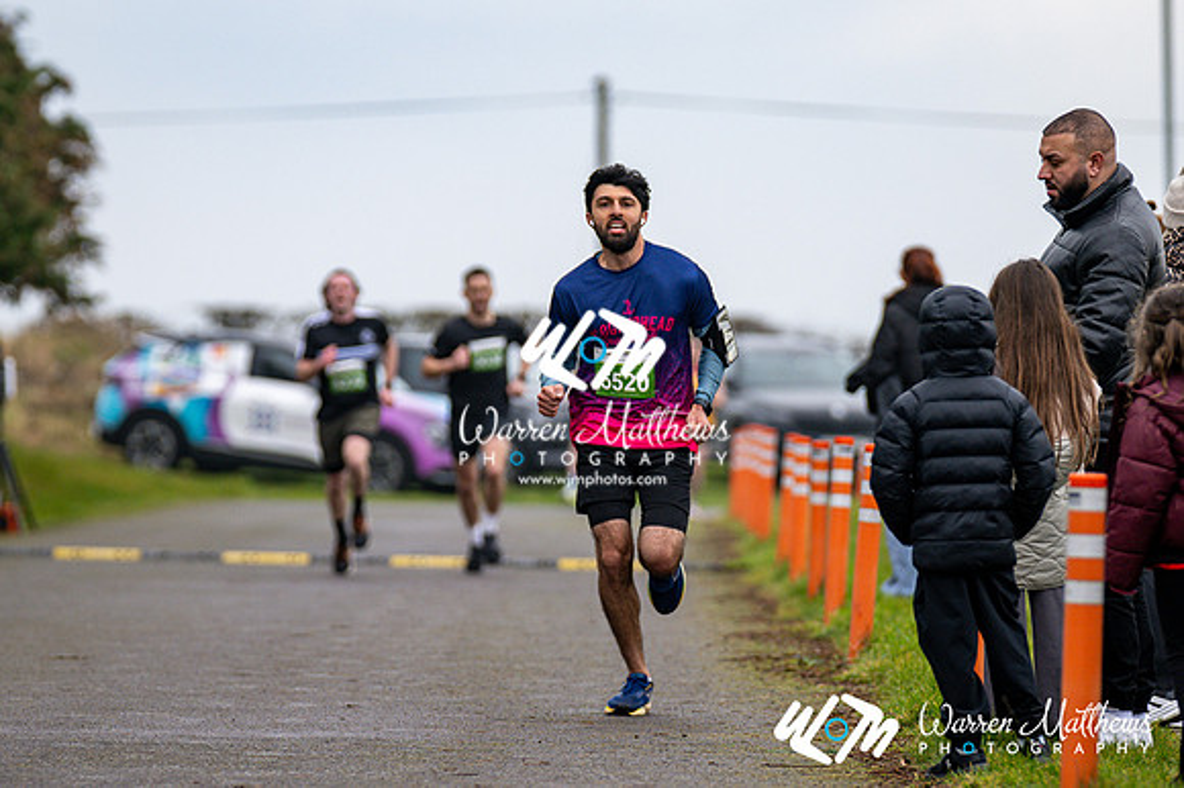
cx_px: 592
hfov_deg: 6.5
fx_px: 10354
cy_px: 394
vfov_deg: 4.4
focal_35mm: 315
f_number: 2.8
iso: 320
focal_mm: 210
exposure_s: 1/1600
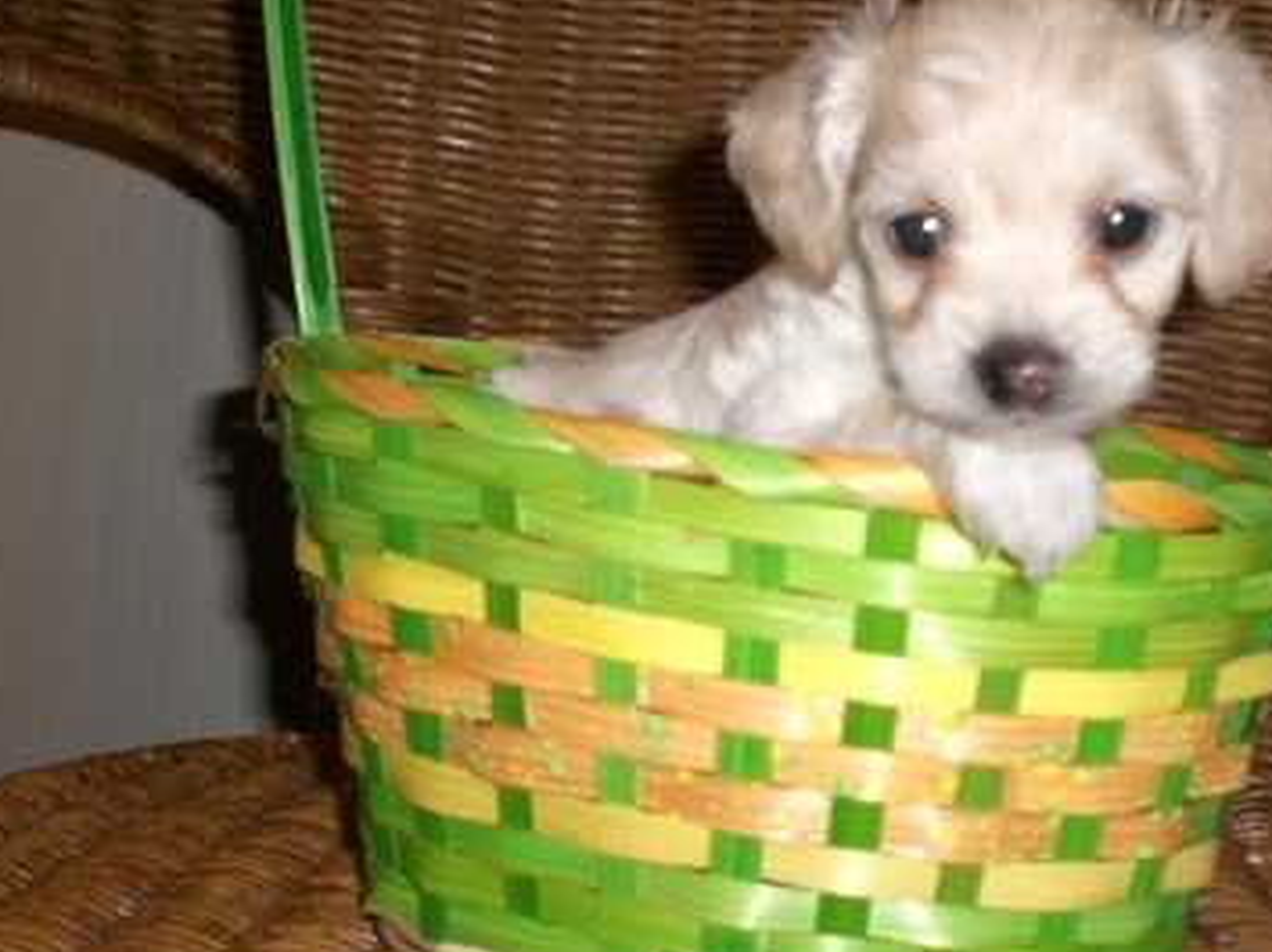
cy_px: 492
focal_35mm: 51
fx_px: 1873
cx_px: 828
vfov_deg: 28.5
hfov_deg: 37.2
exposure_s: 1/60
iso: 200
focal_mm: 6.3
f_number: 3.1
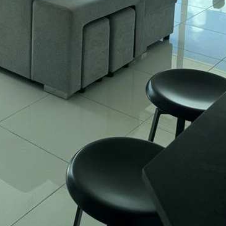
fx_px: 458
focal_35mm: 62
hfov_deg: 27.0
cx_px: 36
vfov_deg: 24.7
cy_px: -56
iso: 80
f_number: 1.78
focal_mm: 6.76
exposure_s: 1/2833
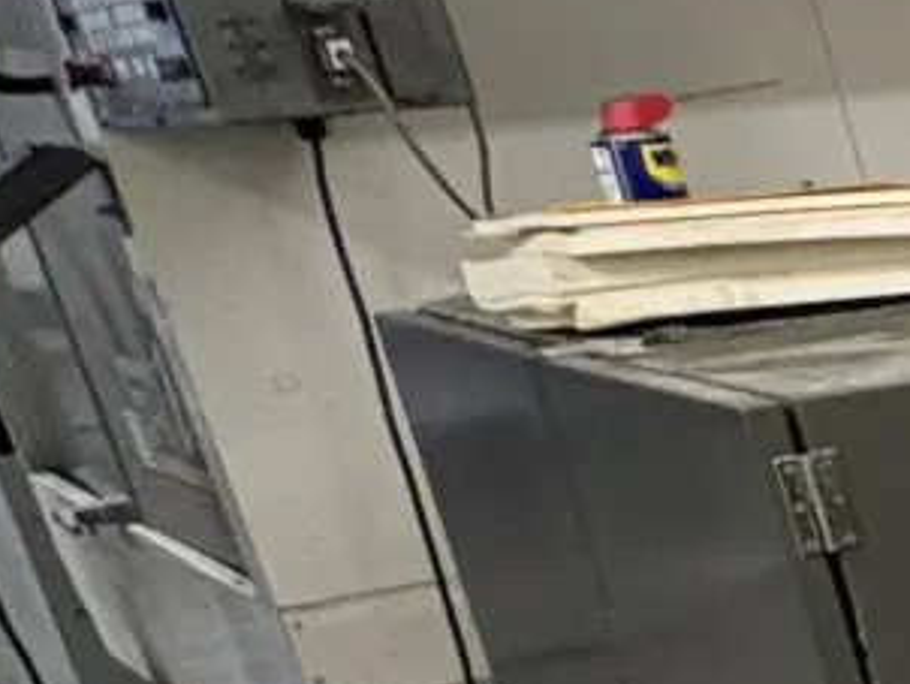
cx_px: 2808
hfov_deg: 11.1
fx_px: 2342
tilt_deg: -15.4
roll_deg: +3.8
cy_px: 585
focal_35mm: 89
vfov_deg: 16.4
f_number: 2.2
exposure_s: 1/50
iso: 250
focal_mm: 2.22
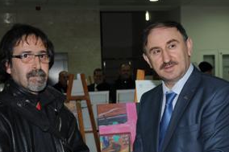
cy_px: 104
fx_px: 526
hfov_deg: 24.5
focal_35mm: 83
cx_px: 126
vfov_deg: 16.4
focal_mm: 35
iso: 200
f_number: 4.5
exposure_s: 1/25
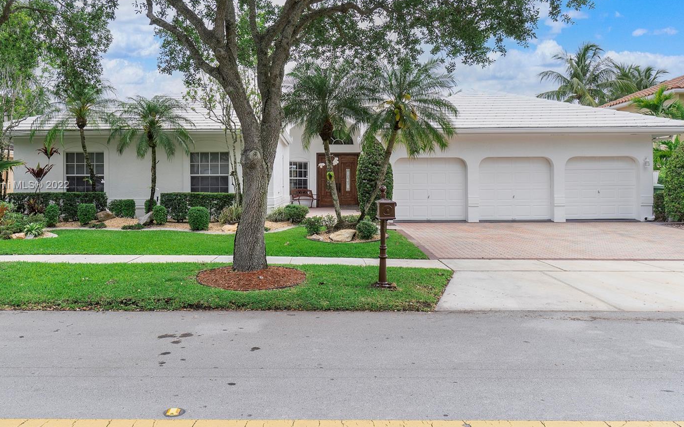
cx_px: 307
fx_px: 496
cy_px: 186
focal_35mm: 27
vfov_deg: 46.5
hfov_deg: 69.0
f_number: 7.1
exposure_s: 1/60
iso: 100
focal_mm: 15
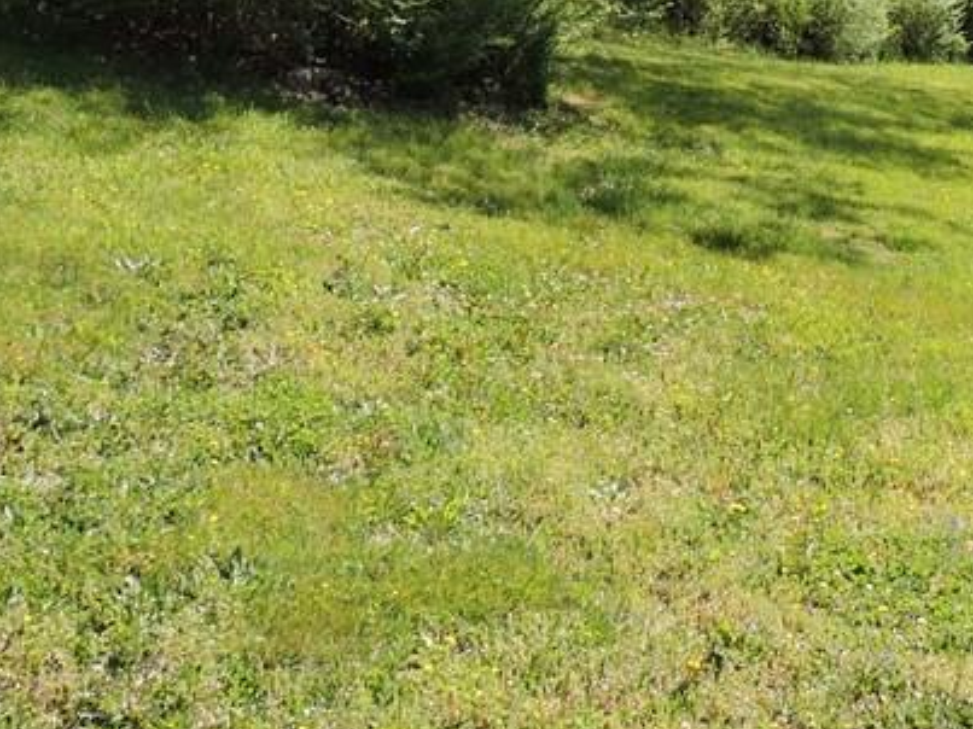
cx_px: 719
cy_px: 72
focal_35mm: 61
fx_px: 1714
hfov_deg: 31.2
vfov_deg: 23.4
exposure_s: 1/500
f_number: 3.3
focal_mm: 4.3
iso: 100
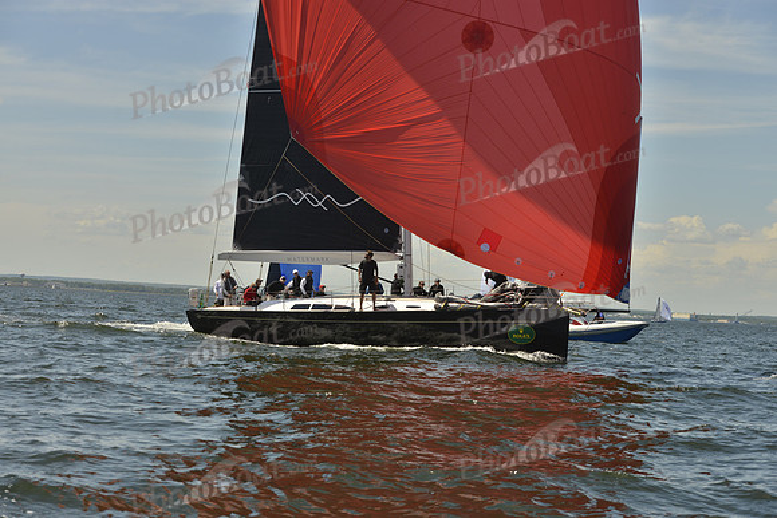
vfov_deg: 19.5
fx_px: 1511
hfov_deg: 28.8
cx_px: 388
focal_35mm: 70
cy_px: 259
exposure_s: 1/1600
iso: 280
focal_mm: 70
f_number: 8
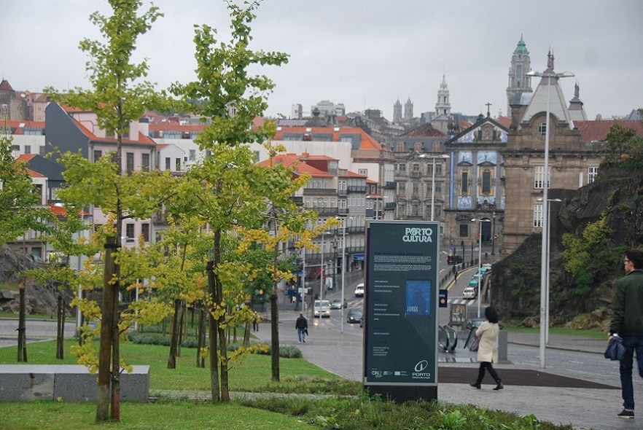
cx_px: 322
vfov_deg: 18.2
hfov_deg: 27.0
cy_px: 215
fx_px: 1341
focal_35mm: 75
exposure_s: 1/40
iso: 200
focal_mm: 50
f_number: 4.8
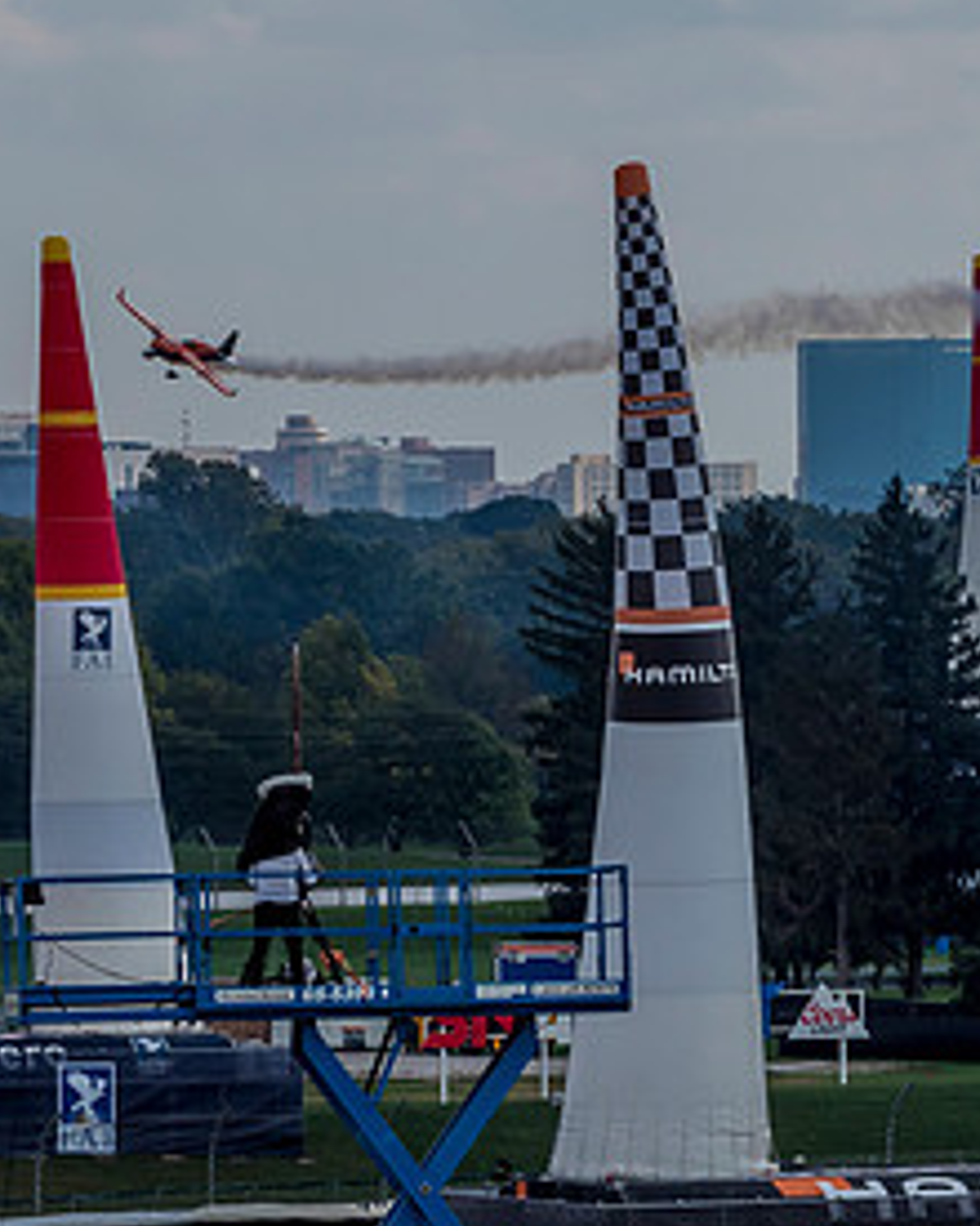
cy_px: 519
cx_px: 40
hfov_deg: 3.6
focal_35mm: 424
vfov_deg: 4.6
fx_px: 15372
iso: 200
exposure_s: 1/500
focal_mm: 103
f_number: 11
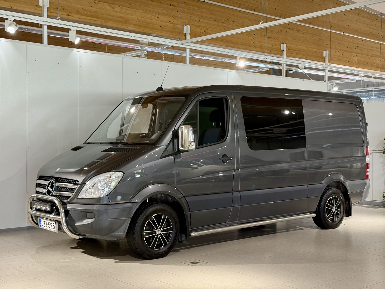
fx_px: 534
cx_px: 192
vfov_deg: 30.3
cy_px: 144
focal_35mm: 48
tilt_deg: -0.4
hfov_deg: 39.7
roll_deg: -0.7
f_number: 1.78
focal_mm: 6.76
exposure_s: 1/100
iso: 125
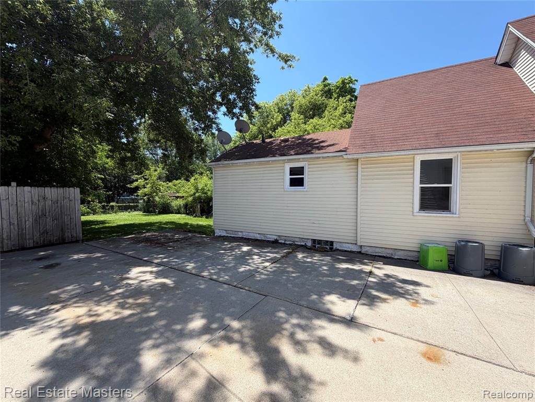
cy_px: 201
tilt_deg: -0.5
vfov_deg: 85.7
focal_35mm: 14
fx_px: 216
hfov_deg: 102.1
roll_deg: +0.8
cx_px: 268
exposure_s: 1/770
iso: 32
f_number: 2.2
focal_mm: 2.22
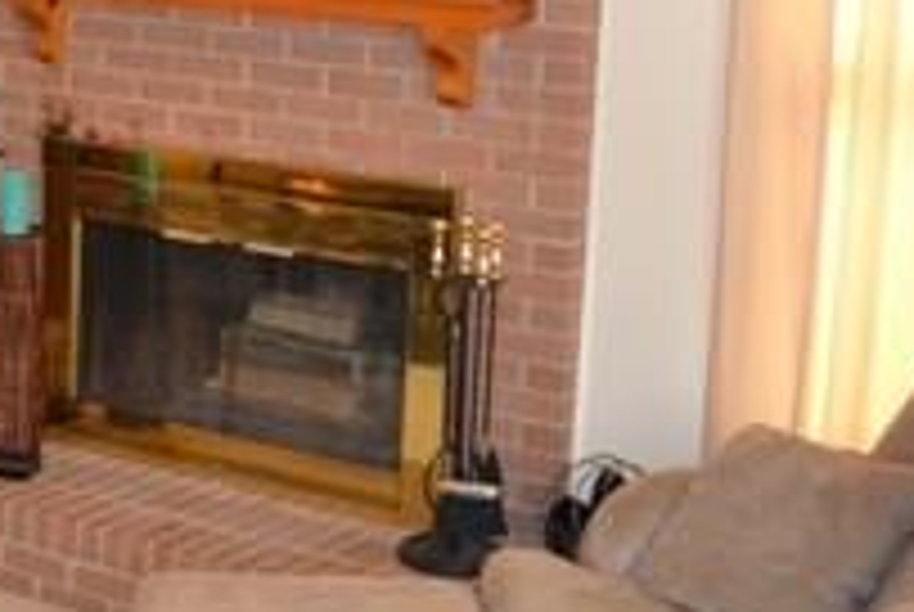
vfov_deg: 16.1
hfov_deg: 21.5
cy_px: 160
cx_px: -284
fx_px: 2161
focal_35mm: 85
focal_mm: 18
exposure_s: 1/60
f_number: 3.5
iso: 1100
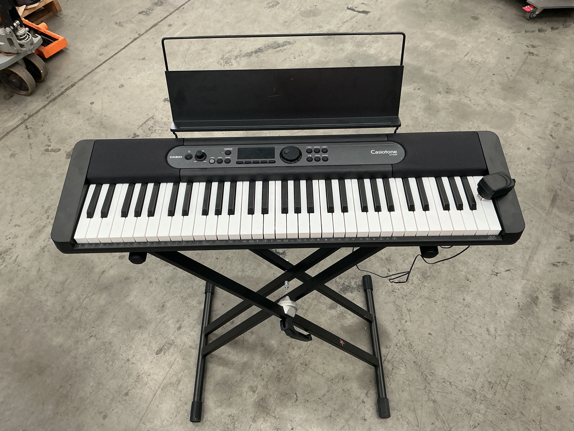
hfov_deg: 61.7
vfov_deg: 48.2
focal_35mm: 29
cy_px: 216
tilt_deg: -52.6
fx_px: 481
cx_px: 287
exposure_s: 1/60
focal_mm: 3
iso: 50
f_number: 1.8
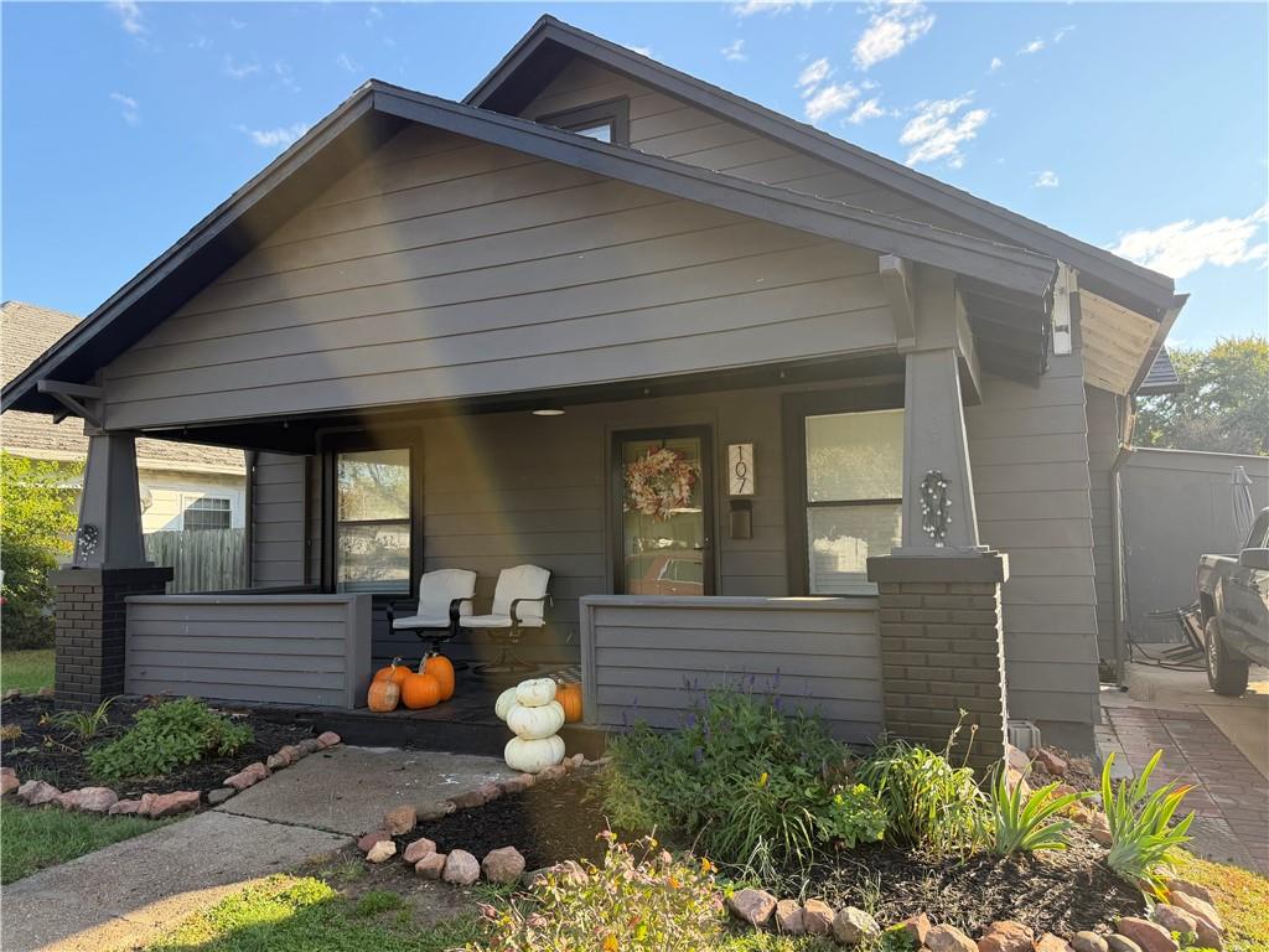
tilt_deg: +4.0
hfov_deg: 71.6
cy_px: 476
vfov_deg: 56.8
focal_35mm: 24
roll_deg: +1.4
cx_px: 634
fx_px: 880
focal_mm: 6.76
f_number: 1.78
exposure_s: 1/735
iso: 100
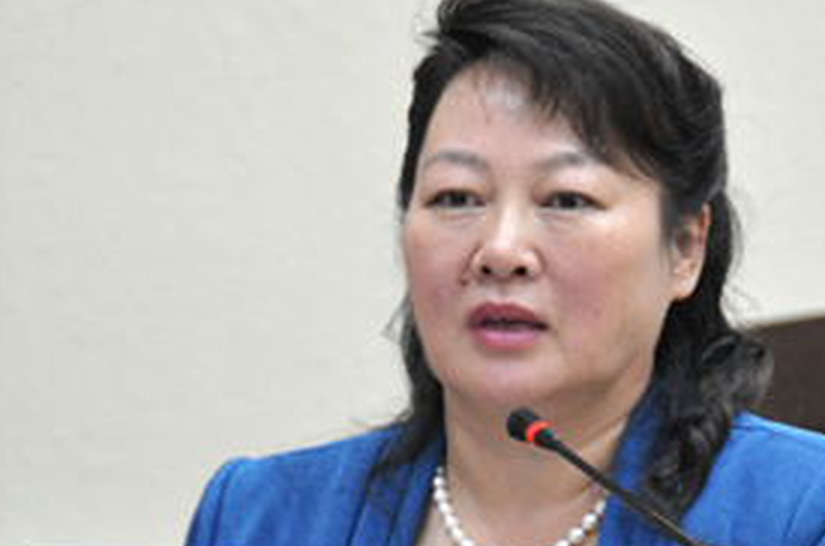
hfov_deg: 3.7
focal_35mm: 557
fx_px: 12735
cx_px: 474
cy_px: 414
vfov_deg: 2.5
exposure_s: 1/4
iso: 400
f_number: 5.6
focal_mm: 170
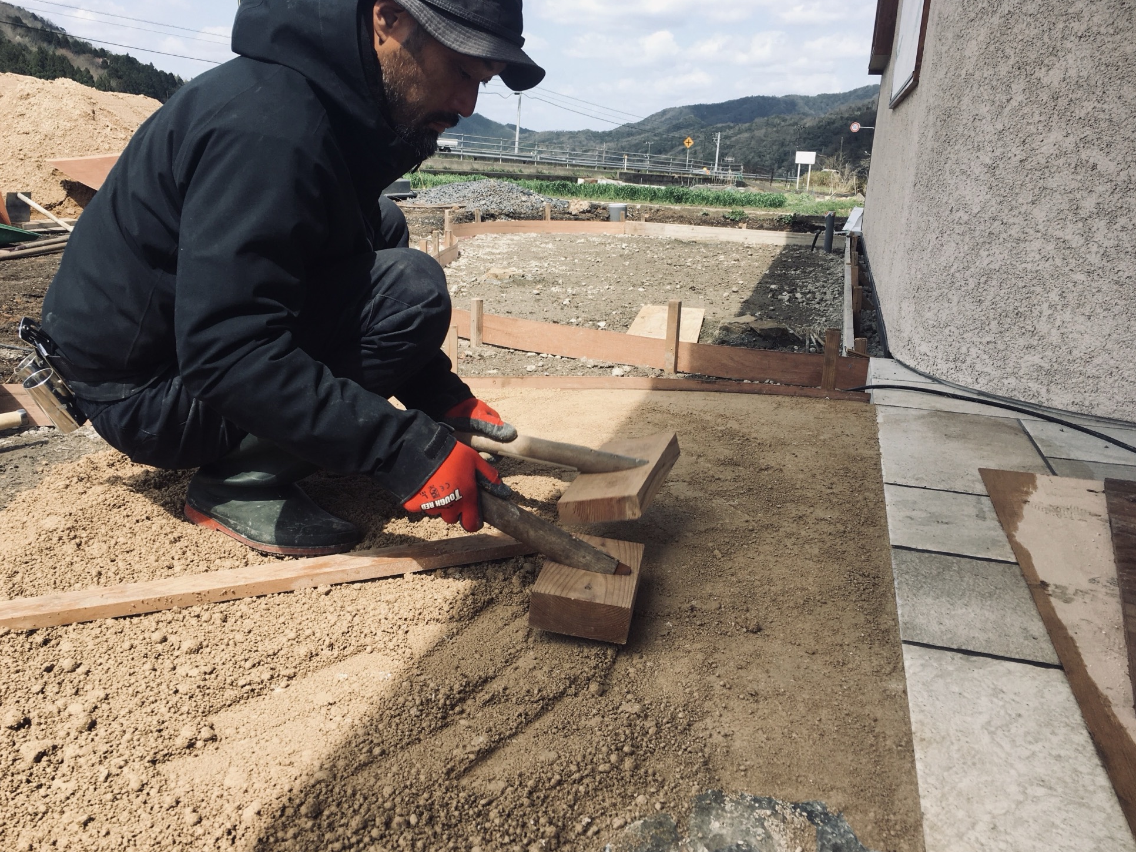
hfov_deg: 60.0
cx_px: 555
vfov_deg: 46.8
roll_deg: -1.5
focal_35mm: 30
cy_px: 424
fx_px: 985
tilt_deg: -14.6
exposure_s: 1/668
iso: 25
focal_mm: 4.15
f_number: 2.2
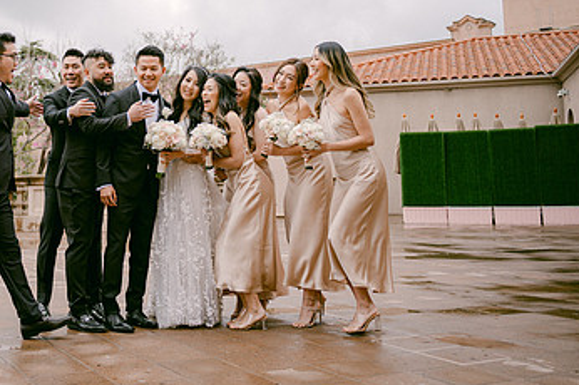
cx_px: 124
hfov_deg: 40.4
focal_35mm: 47
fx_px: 755
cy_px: 107
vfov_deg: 28.3
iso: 100
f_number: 2.8
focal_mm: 28
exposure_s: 1/1250
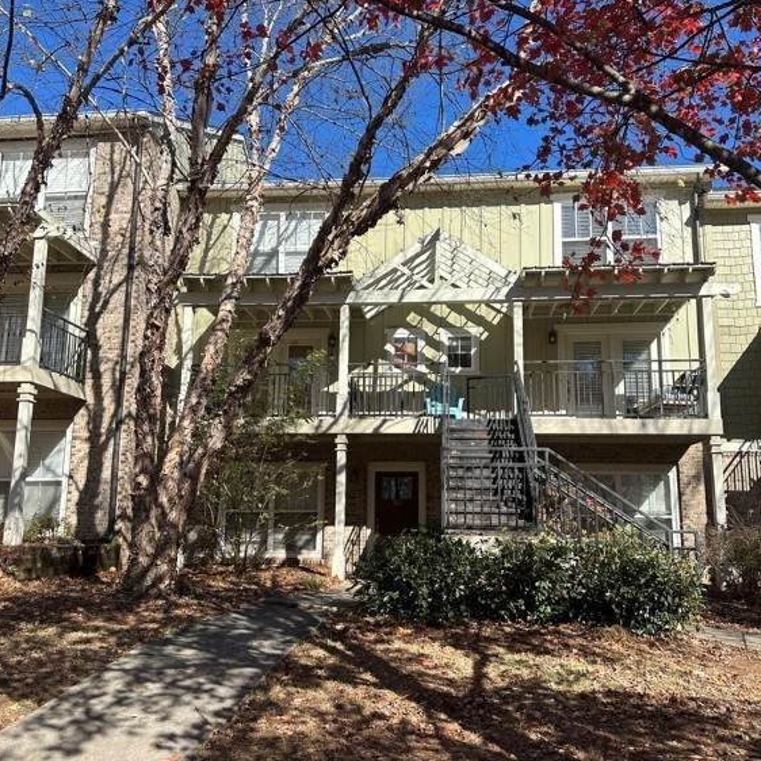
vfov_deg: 55.6
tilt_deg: +10.9
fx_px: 721
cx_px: 385
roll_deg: -1.0
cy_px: 404
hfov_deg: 55.6
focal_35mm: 29
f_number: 1.78
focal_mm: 6.86
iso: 80
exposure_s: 1/2353
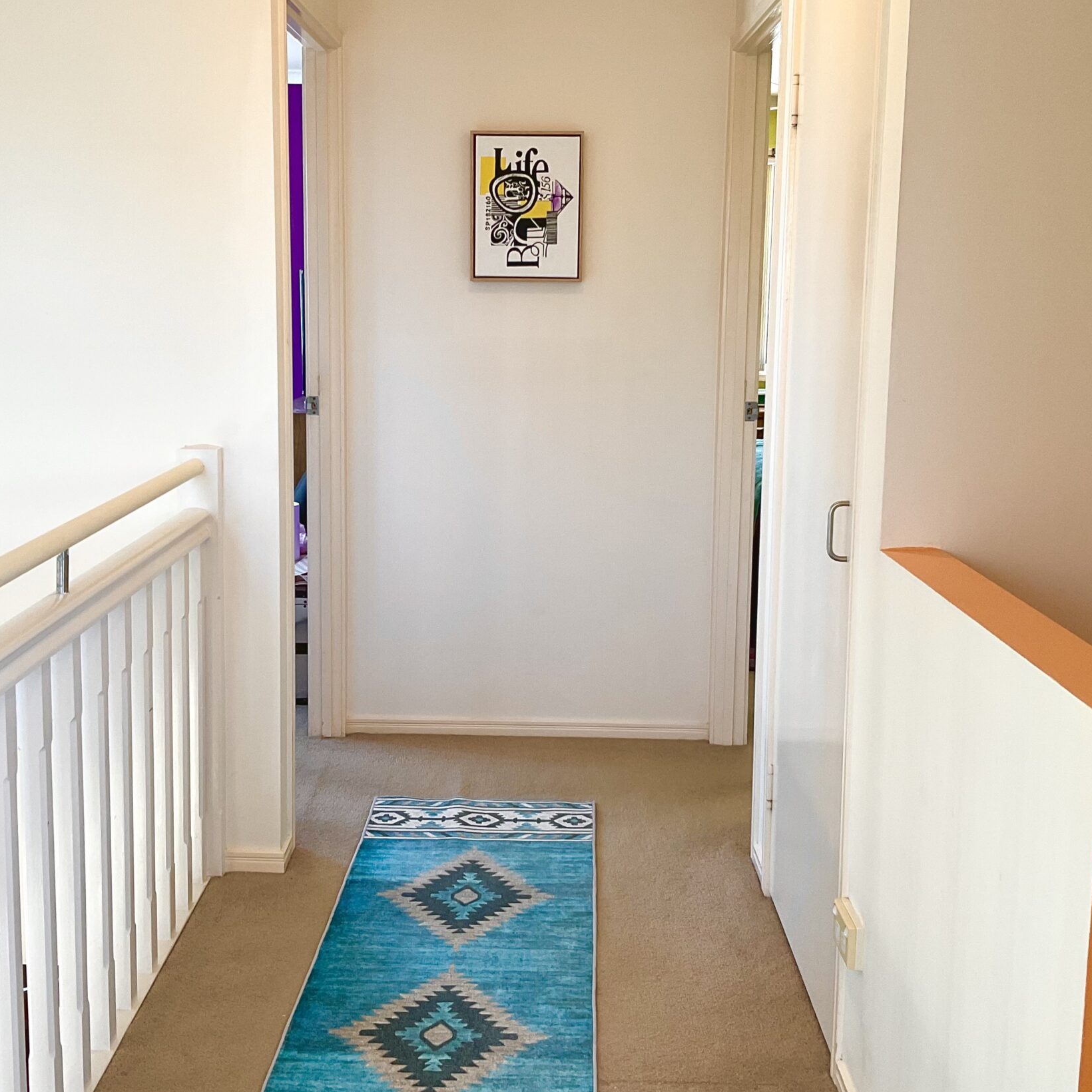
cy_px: 479
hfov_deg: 41.8
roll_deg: -1.6
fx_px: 1428
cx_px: 521
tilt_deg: -8.2
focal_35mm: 40
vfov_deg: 41.8
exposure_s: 1/50
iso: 40
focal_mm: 3
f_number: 1.8
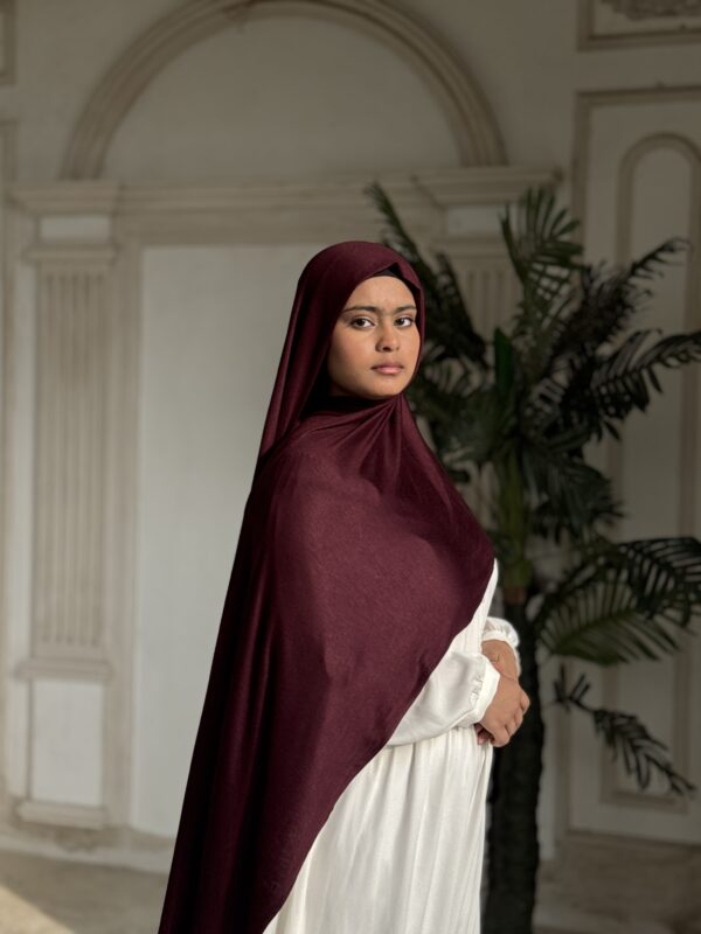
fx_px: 1296
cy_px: 467
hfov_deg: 30.3
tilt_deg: -1.7
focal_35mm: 48
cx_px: 350
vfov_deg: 39.7
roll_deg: -1.3
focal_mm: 6.76
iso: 64
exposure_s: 1/1215
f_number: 1.78
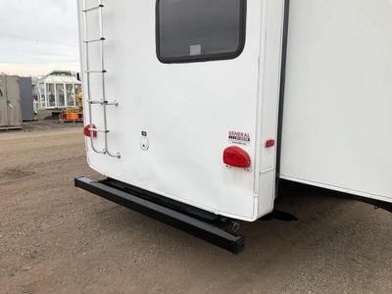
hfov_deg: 61.7
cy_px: 147
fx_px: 328
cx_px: 196
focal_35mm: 29
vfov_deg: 48.2
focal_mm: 3
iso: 25
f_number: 1.8
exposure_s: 1/545
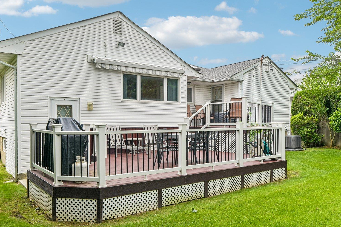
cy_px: 115
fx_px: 275
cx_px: 134
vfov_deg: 44.9
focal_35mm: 29
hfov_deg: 63.0
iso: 250
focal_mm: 21
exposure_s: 1/400
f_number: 9
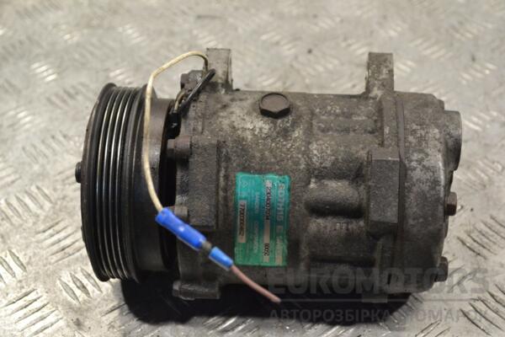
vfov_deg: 20.6
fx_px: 926
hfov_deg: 30.5
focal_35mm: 66
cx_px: 252
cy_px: 168
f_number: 7.1
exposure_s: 1/200
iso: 3200
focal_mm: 44
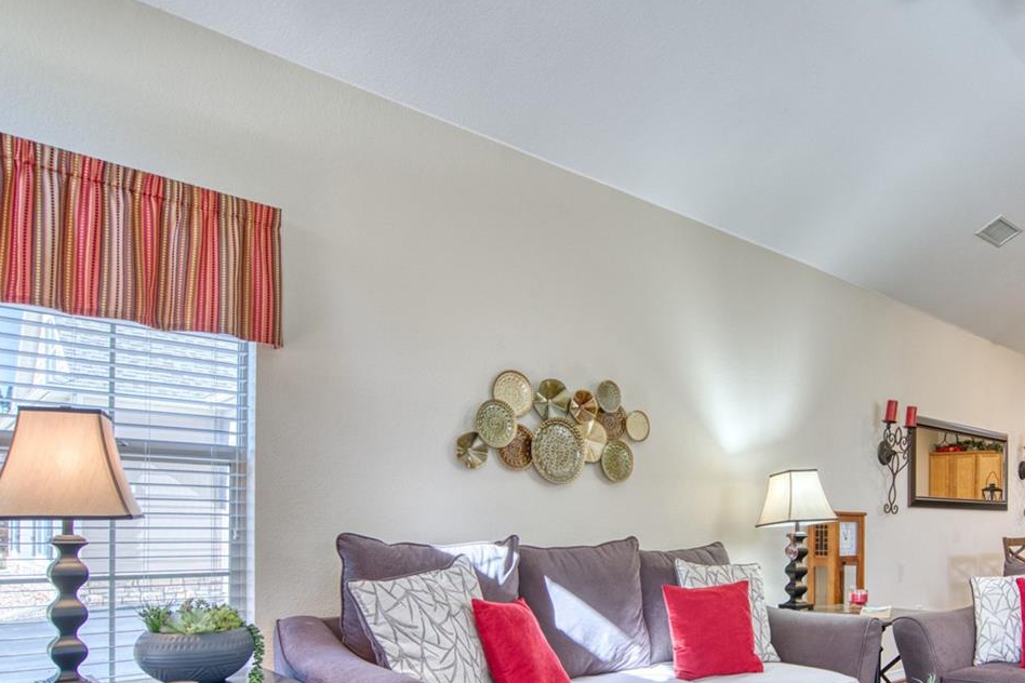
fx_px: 769
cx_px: 695
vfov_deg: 45.9
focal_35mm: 27
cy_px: 528
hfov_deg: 65.3
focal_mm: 16
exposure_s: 1/60
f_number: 4
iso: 500
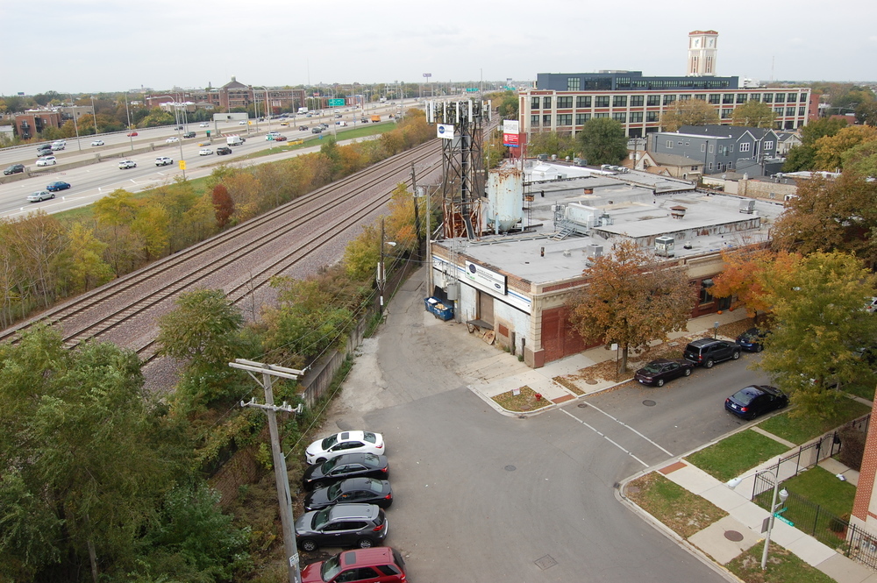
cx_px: 438
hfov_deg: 67.4
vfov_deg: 47.9
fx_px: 657
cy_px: 292
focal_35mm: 27
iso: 200
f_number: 8
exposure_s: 1/250
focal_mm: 18
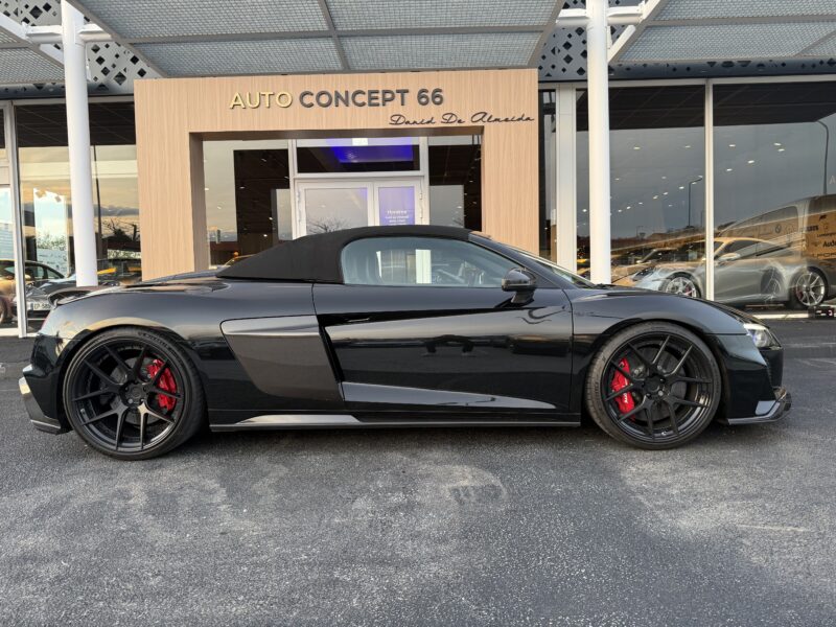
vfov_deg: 56.8
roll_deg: +1.9
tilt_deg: -1.8
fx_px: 580
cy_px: 314
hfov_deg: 71.6
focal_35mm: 24
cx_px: 418
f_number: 1.78
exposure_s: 1/121
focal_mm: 6.76
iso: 125
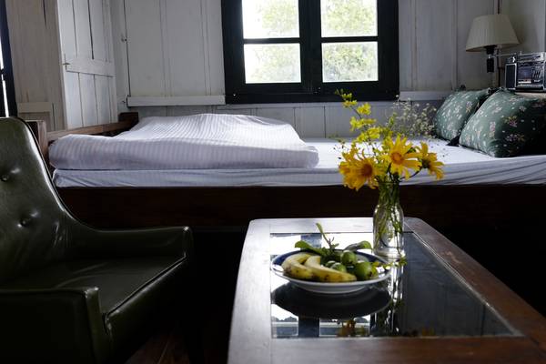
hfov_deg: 54.4
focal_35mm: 35
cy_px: 182
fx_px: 531
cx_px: 273
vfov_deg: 37.9
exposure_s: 1/100
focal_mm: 23
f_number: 4
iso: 500
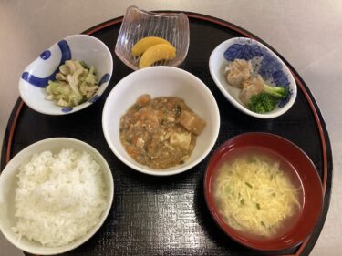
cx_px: 171
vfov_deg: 45.4
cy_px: 128
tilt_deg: -69.5
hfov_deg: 58.4
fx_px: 306
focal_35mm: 31
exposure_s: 1/50
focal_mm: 3.3
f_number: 2.4
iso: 320
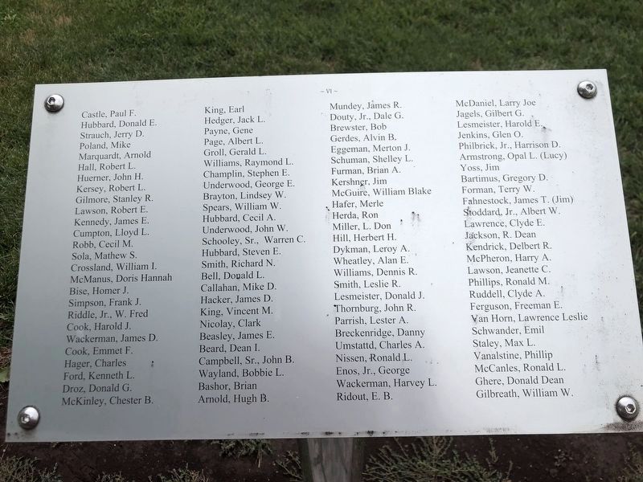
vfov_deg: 49.7
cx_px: 322
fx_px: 520
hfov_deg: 63.4
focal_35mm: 28
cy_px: 241
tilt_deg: -50.0
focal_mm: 4
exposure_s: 1/600
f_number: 1.8
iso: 20
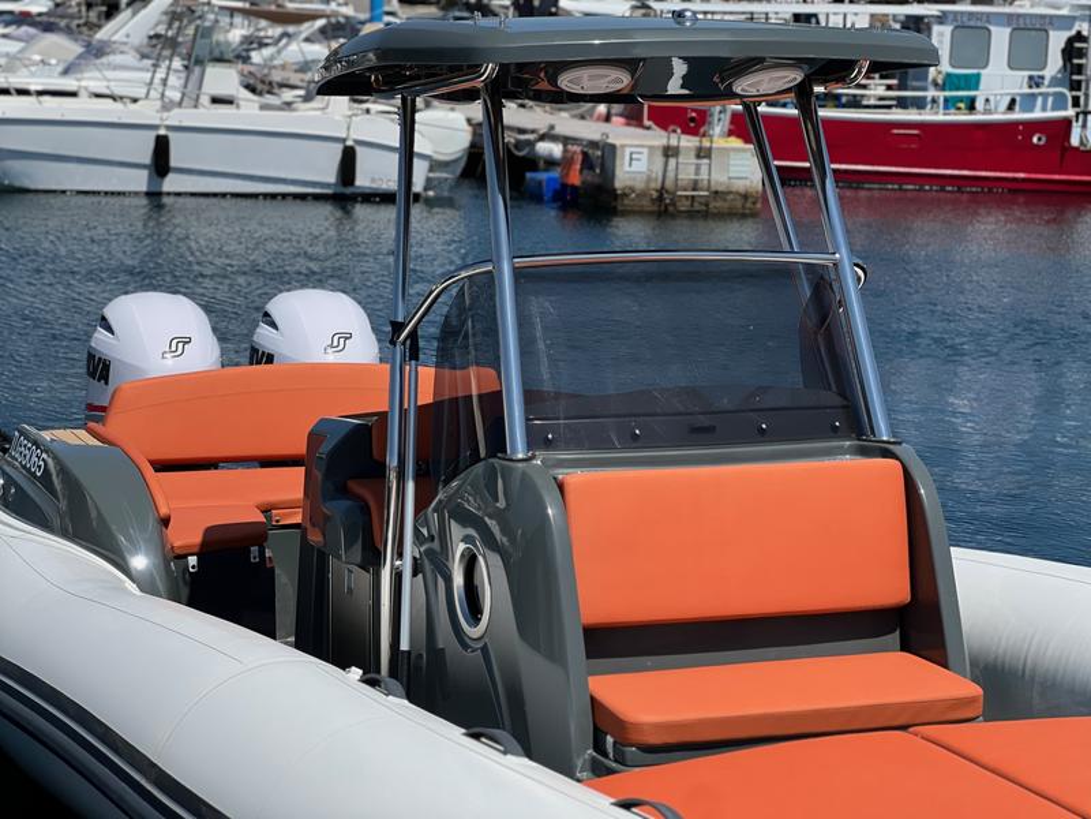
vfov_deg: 19.1
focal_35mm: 77
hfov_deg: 25.3
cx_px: 546
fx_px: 2427
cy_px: 410
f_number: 2.8
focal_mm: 9
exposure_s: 1/1553
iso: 32
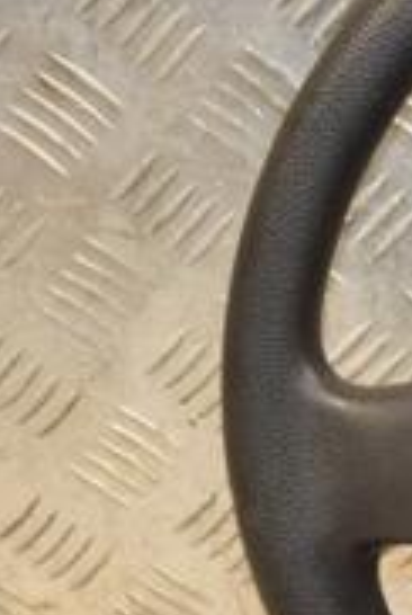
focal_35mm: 158
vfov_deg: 12.9
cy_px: 564
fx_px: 2702
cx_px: 733
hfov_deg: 8.4
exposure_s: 1/200
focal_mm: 32
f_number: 5
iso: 800
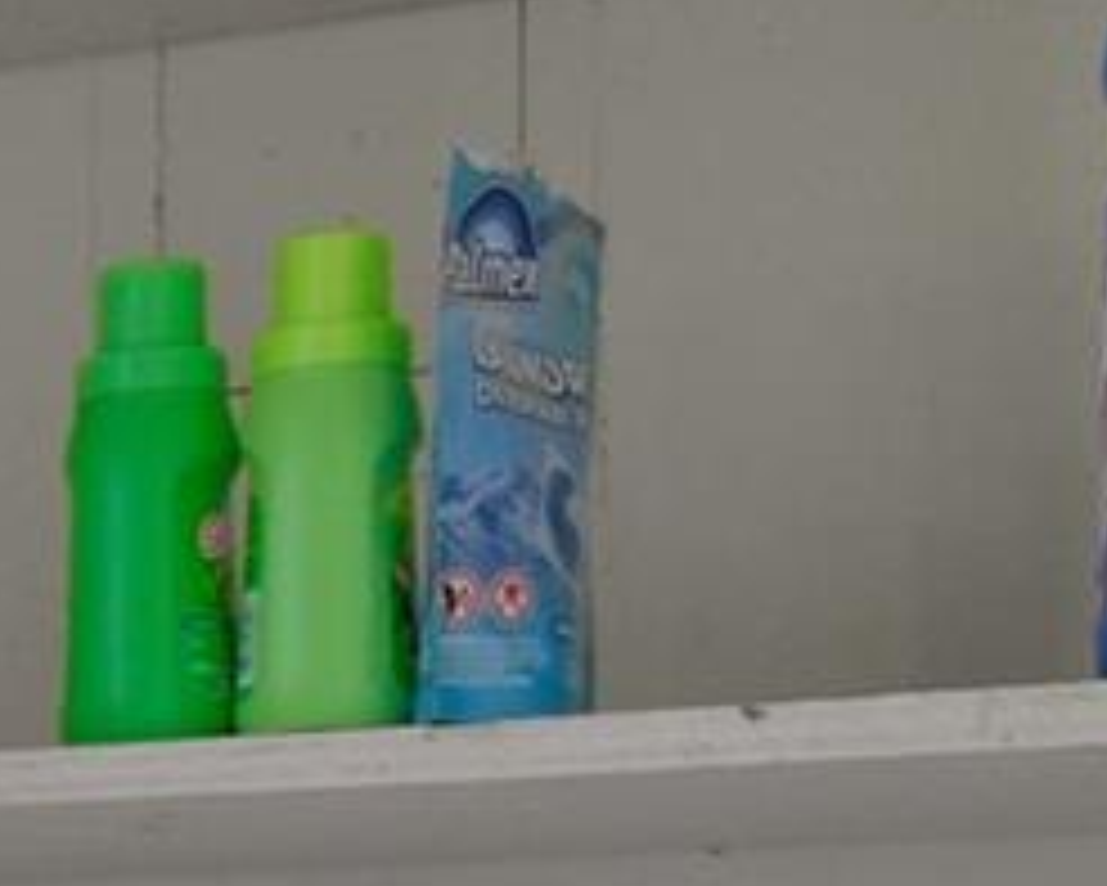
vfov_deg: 13.3
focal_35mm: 110
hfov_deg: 14.2
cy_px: 1268
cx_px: -1188
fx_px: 3605
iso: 640
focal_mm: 11.8
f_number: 4
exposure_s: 1/80
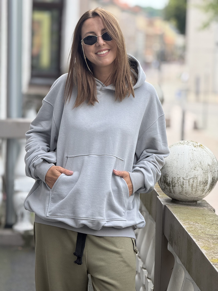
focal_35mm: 120
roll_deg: -2.2
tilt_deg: -5.5
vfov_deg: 16.4
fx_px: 1008
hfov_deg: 12.3
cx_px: 109
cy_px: 146
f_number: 2.8
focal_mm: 15.66
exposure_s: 1/400
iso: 64
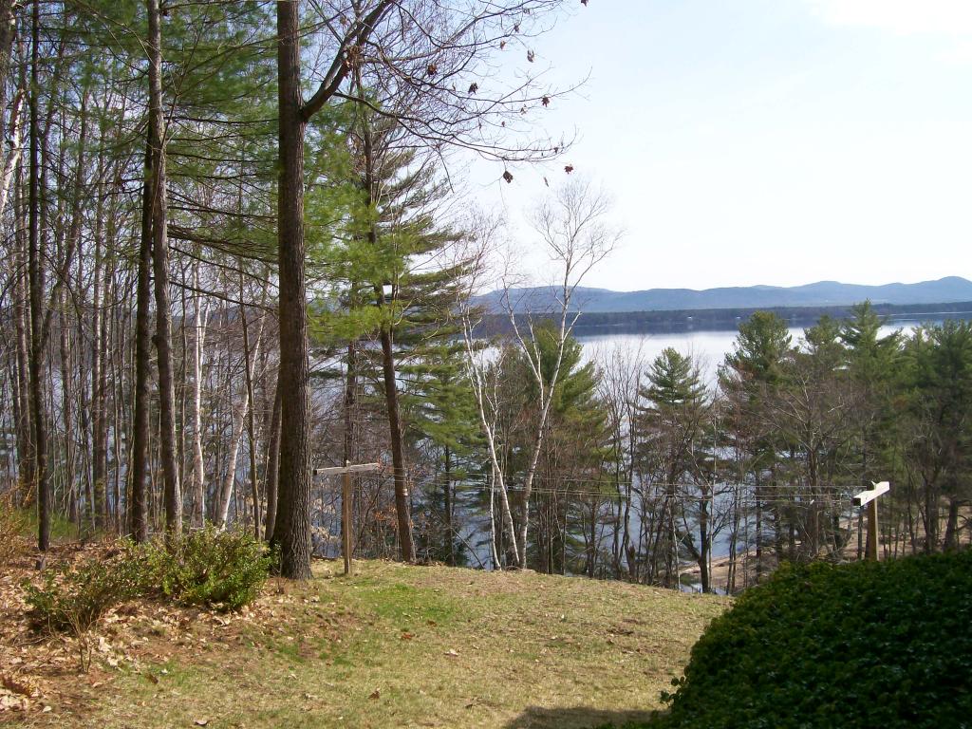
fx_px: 1011
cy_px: 364
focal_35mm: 36
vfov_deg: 39.7
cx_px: 486
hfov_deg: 51.4
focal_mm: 6
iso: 80
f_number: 4.8
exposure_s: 1/444
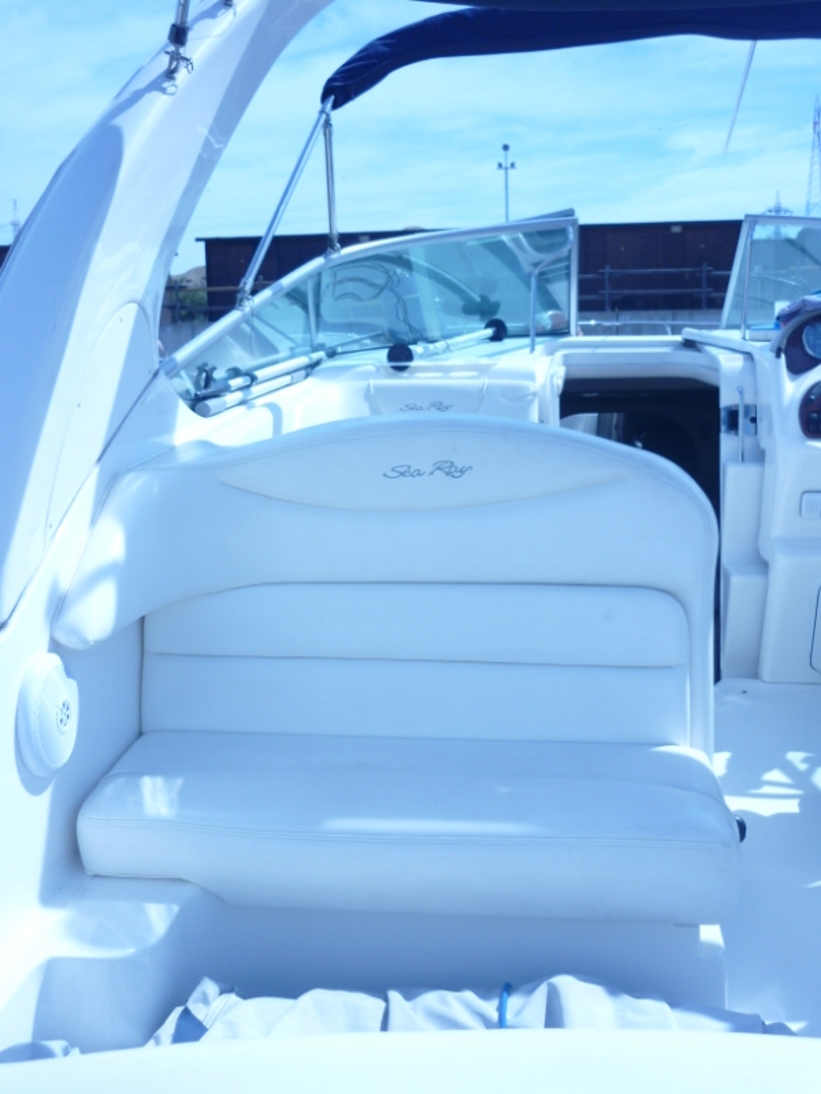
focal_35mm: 39
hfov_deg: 36.8
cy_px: 547
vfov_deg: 47.9
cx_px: 410
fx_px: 1233
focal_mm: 6.4
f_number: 8
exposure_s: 1/160
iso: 80
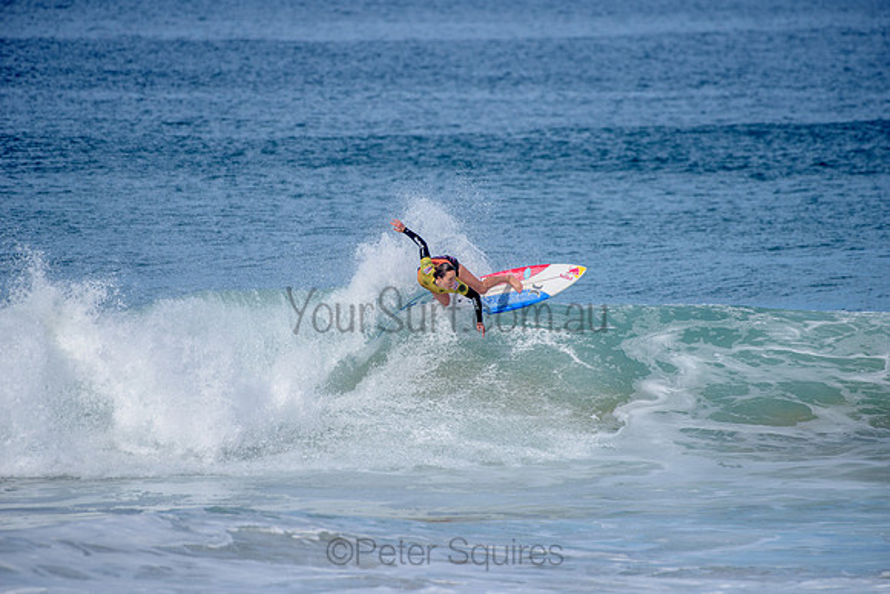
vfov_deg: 2.8
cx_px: 445
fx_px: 12363
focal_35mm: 500
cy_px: 297
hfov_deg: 4.1
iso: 250
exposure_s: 1/2500
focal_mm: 500
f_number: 6.3
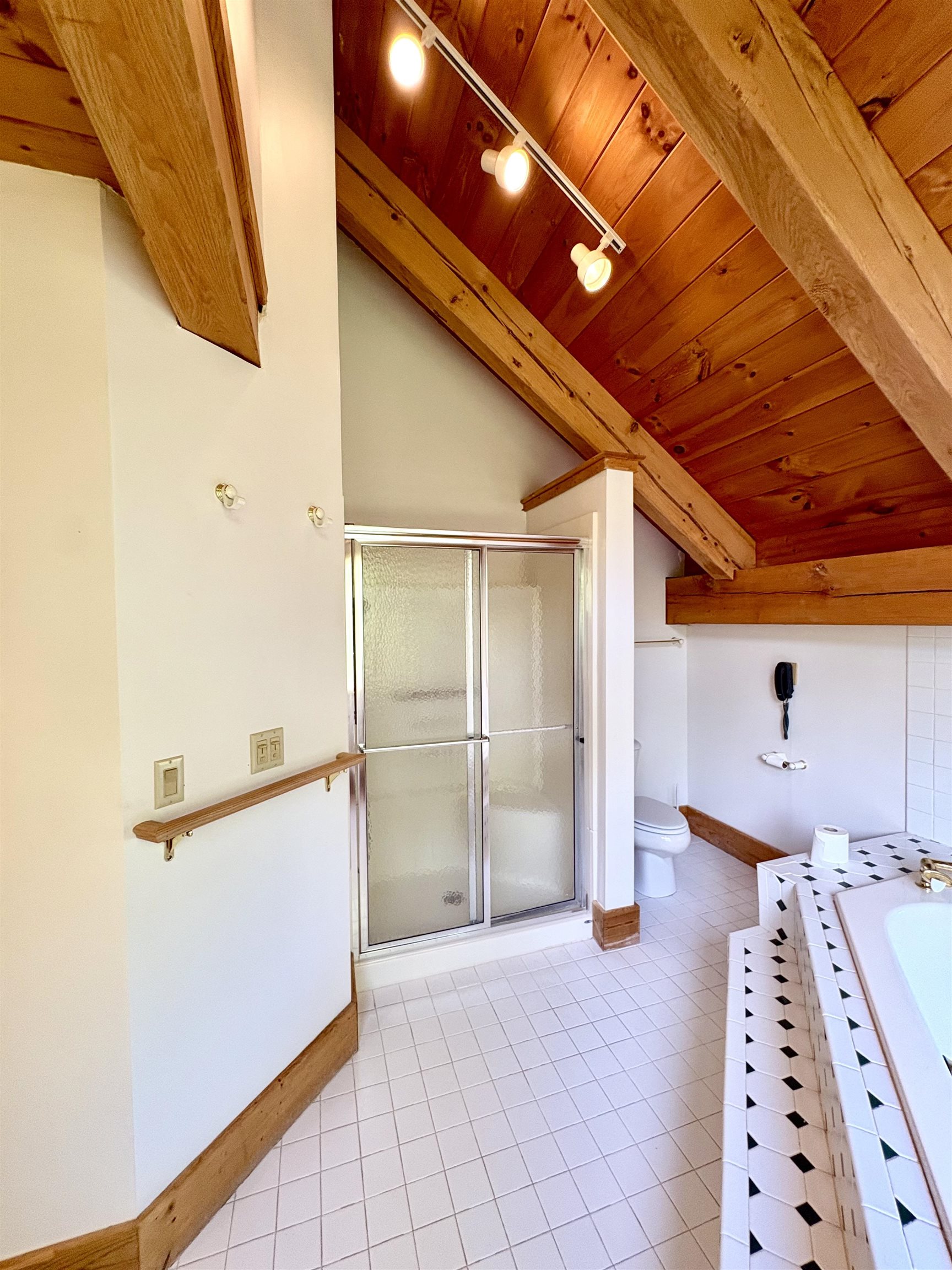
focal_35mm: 14
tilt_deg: -0.8
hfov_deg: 85.7
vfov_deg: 102.1
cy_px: 635
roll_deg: +0.9
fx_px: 513
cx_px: 476
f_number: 2.2
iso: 160
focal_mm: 2.22
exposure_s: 1/120
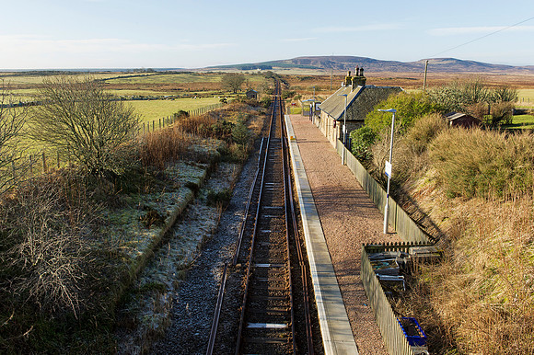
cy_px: 178
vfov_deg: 44.9
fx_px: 430
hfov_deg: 63.7
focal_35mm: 29
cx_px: 267
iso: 800
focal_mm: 29
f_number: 16
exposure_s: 1/160
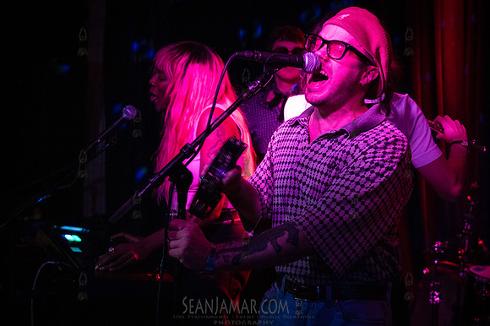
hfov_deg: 39.6
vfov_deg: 27.0
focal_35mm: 50
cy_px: 163
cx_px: 245
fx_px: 680
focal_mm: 50
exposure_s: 1/320
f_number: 3.5
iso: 12800
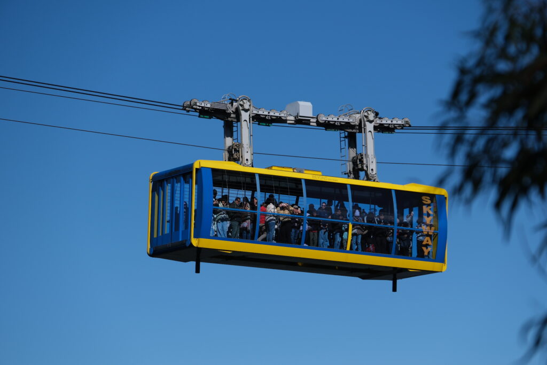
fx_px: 3085
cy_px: 182
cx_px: 274
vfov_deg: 6.8
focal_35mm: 203
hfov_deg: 10.1
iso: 160
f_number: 6.4
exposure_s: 1/1100
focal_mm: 135
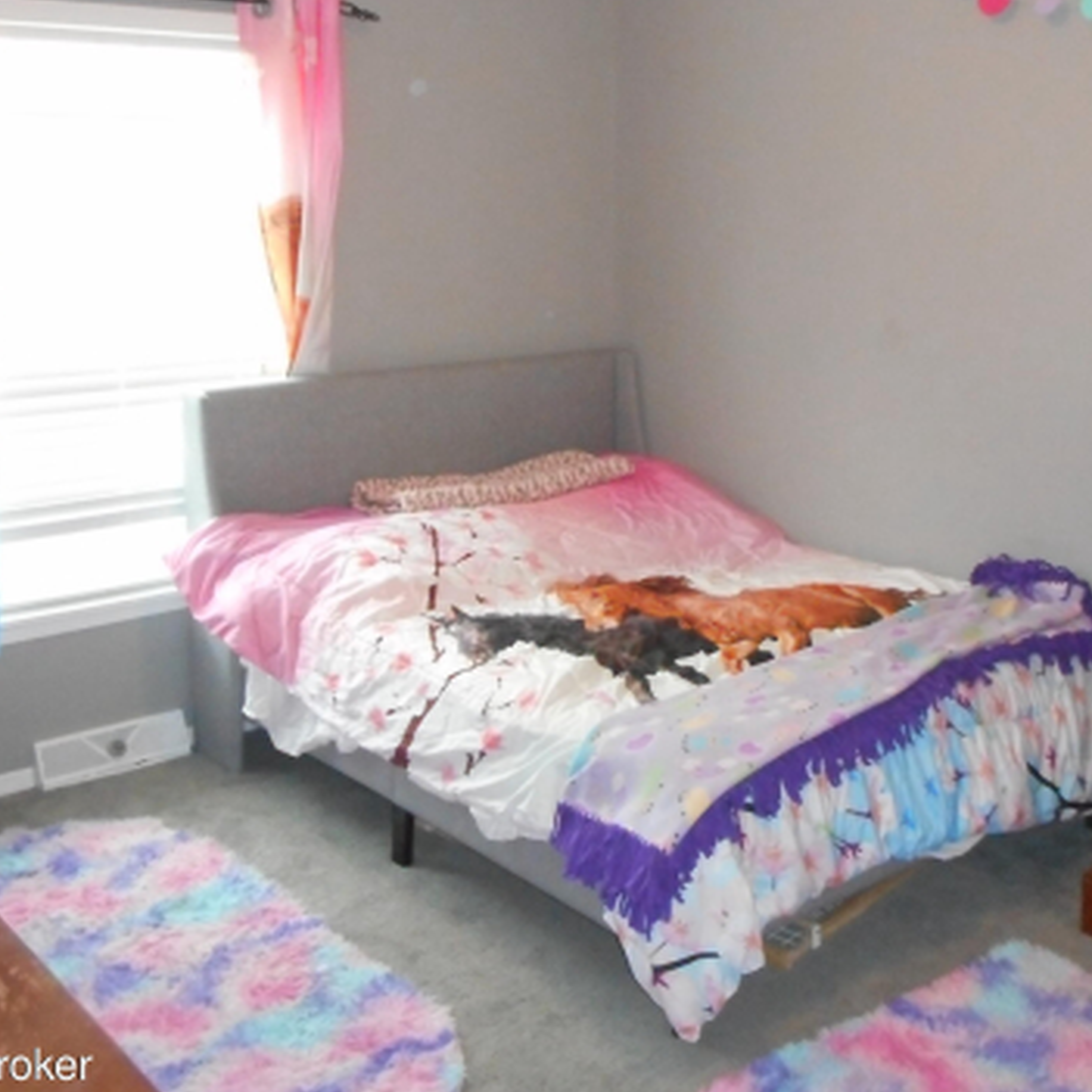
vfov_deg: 39.5
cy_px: 358
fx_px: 1499
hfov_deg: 39.6
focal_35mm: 42
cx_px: 720
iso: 560
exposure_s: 1/25
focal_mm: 4.5
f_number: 3.7
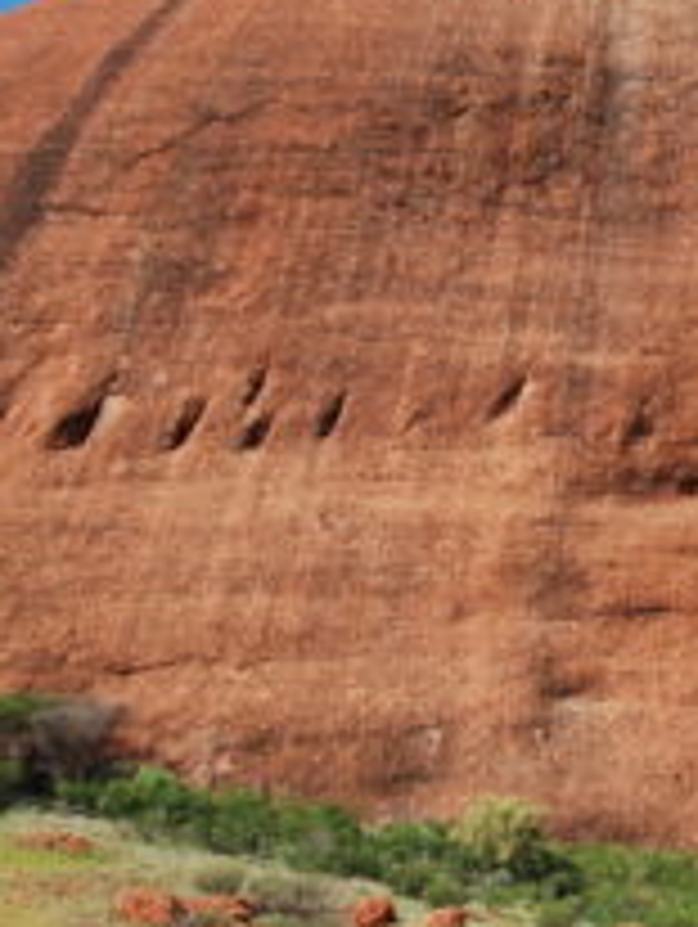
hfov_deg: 19.0
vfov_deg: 27.7
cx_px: 977
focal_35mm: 70
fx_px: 1878
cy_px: 398
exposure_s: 1/320
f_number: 4.5
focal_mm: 20
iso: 100
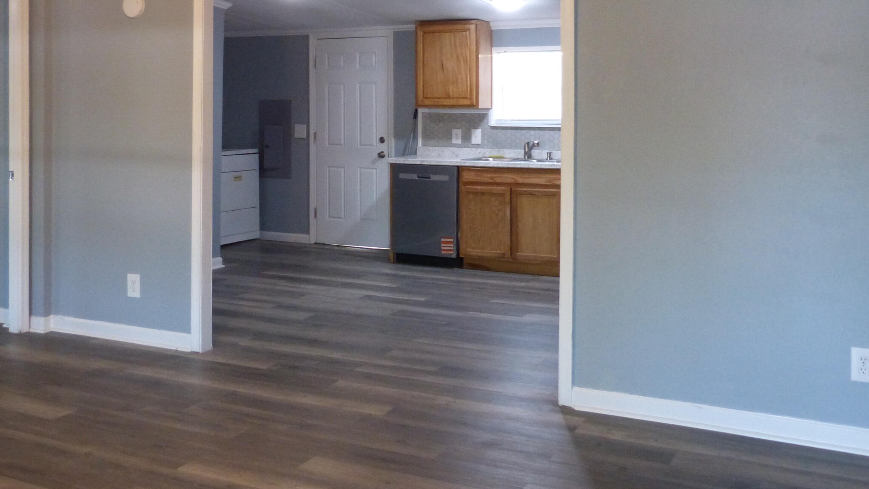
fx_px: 922
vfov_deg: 29.1
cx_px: 356
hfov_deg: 50.2
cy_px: 111
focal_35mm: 40
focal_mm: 4.5
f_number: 2.8
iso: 400
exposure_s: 1/25
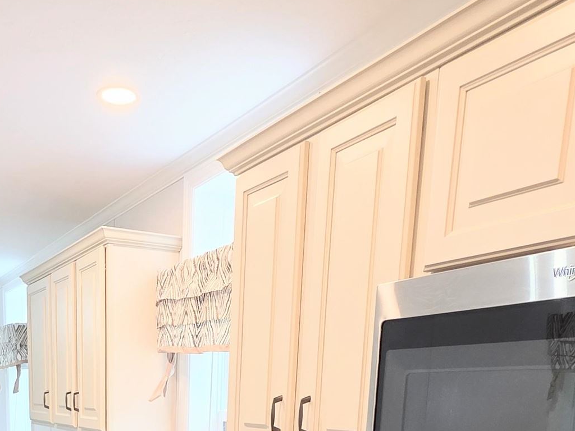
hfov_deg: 46.6
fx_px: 648
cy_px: 548
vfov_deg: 30.0
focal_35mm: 39
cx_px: 165
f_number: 1.9
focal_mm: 2.2
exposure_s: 1/60
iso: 160
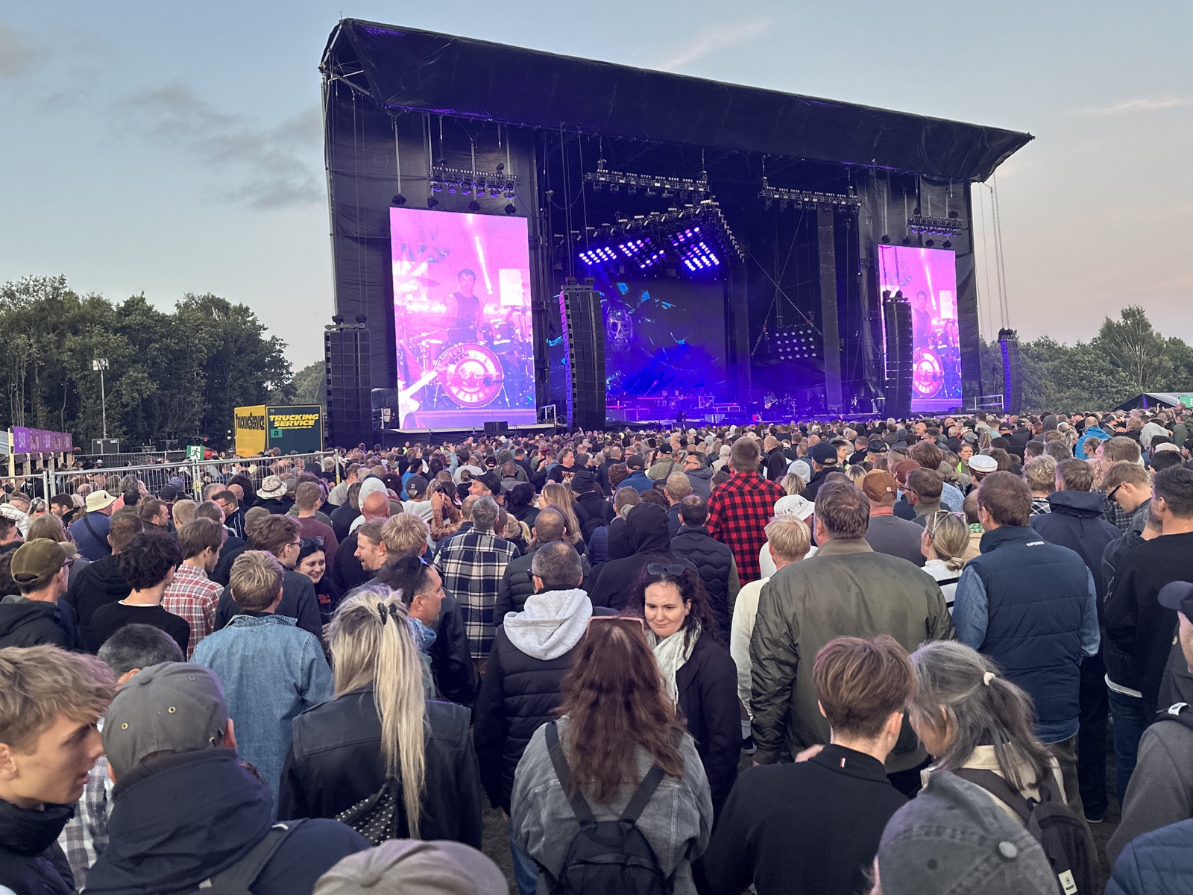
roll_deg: +3.2
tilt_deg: +6.2
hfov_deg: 65.3
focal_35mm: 27
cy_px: 400
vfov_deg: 51.3
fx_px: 931
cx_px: 604
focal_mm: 6.86
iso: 200
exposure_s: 1/80
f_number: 1.78
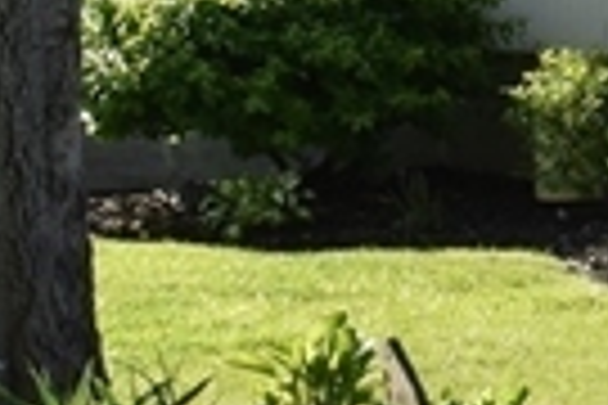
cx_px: 1473
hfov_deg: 6.4
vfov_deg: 4.5
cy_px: -133
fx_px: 5181
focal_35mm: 307
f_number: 8
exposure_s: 1/500
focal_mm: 27
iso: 400
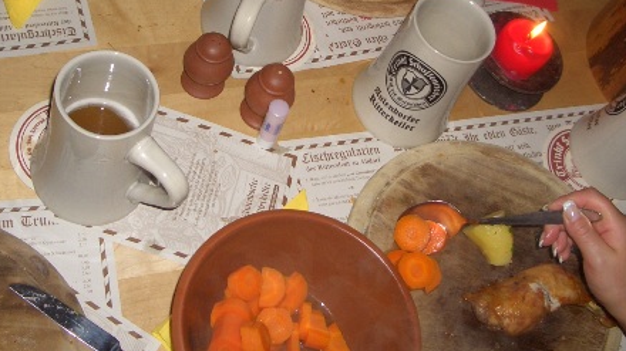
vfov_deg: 22.8
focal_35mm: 52
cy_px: 81
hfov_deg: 39.9
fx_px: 863
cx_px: 326
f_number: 2.6
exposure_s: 1/60
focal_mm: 5.8
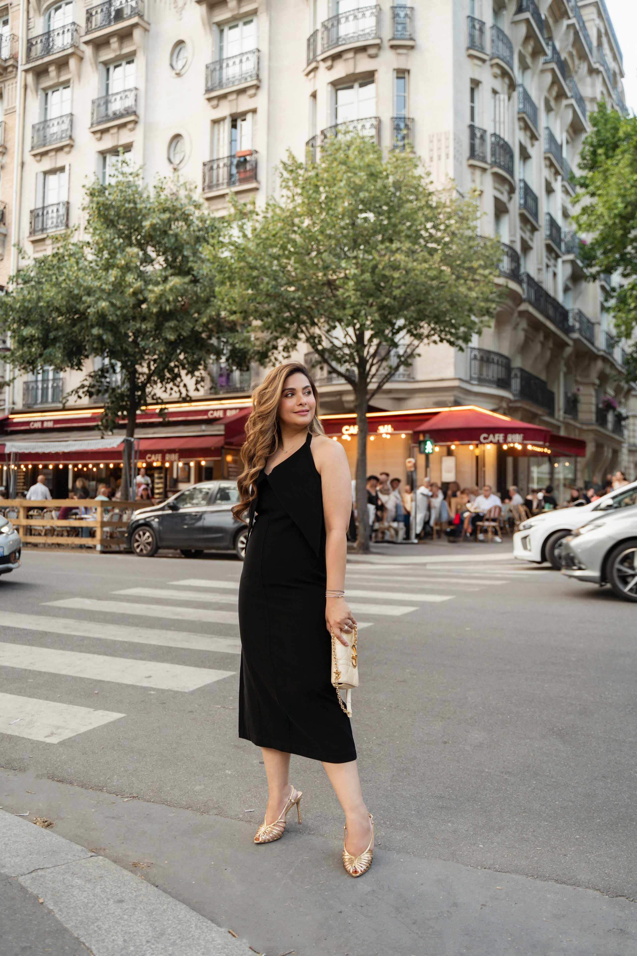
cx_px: 318
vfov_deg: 60.3
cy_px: 478
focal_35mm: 31
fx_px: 823
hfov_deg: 42.3
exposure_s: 1/160
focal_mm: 31
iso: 250
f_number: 2.8
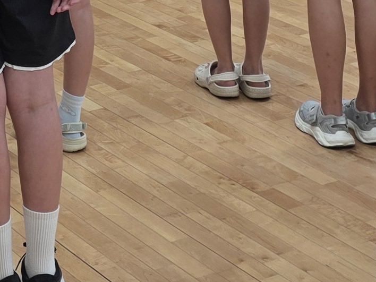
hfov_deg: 14.5
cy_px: -334
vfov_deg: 10.3
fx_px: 1412
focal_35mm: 130
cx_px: -127
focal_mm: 6.25
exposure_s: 1/120
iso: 50
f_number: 1.7
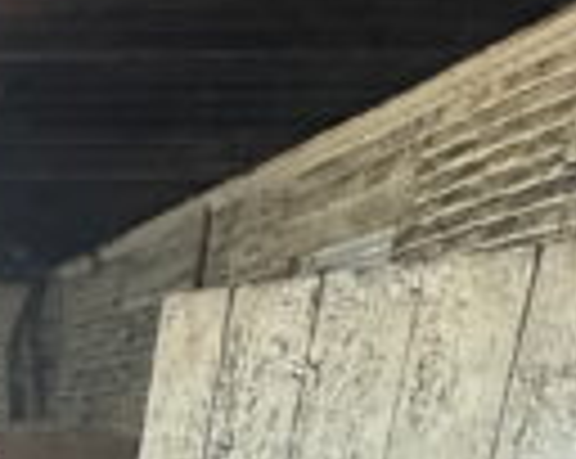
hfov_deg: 15.7
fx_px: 1549
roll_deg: -3.3
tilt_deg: -17.9
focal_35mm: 91
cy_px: 911
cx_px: -644
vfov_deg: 14.2
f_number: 2.2
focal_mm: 2.22
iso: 400
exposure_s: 1/60
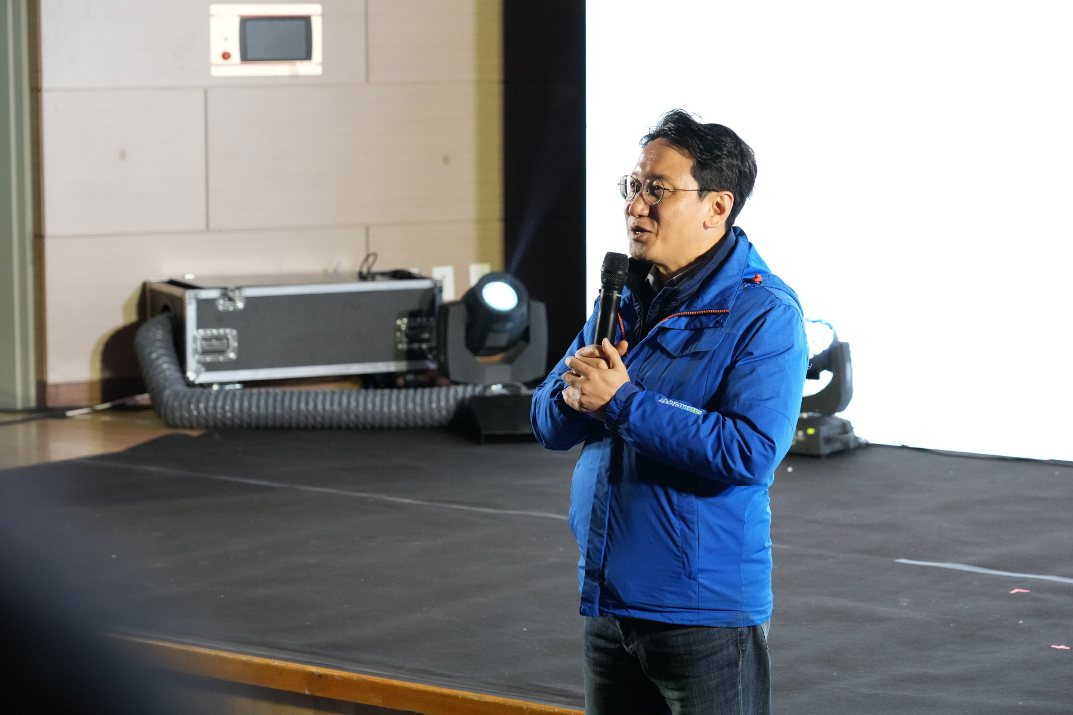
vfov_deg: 13.0
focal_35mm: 105
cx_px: 536
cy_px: 358
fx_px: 3129
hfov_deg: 19.5
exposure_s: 1/160
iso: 5000
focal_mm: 105
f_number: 5.6
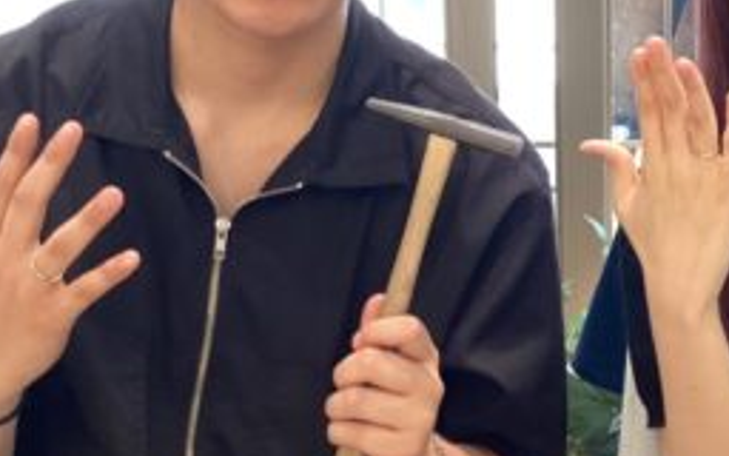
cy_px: 180
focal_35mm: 77
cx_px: 550
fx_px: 1530
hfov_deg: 26.4
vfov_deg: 16.9
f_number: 2.4
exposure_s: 1/60
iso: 320
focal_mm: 3.3
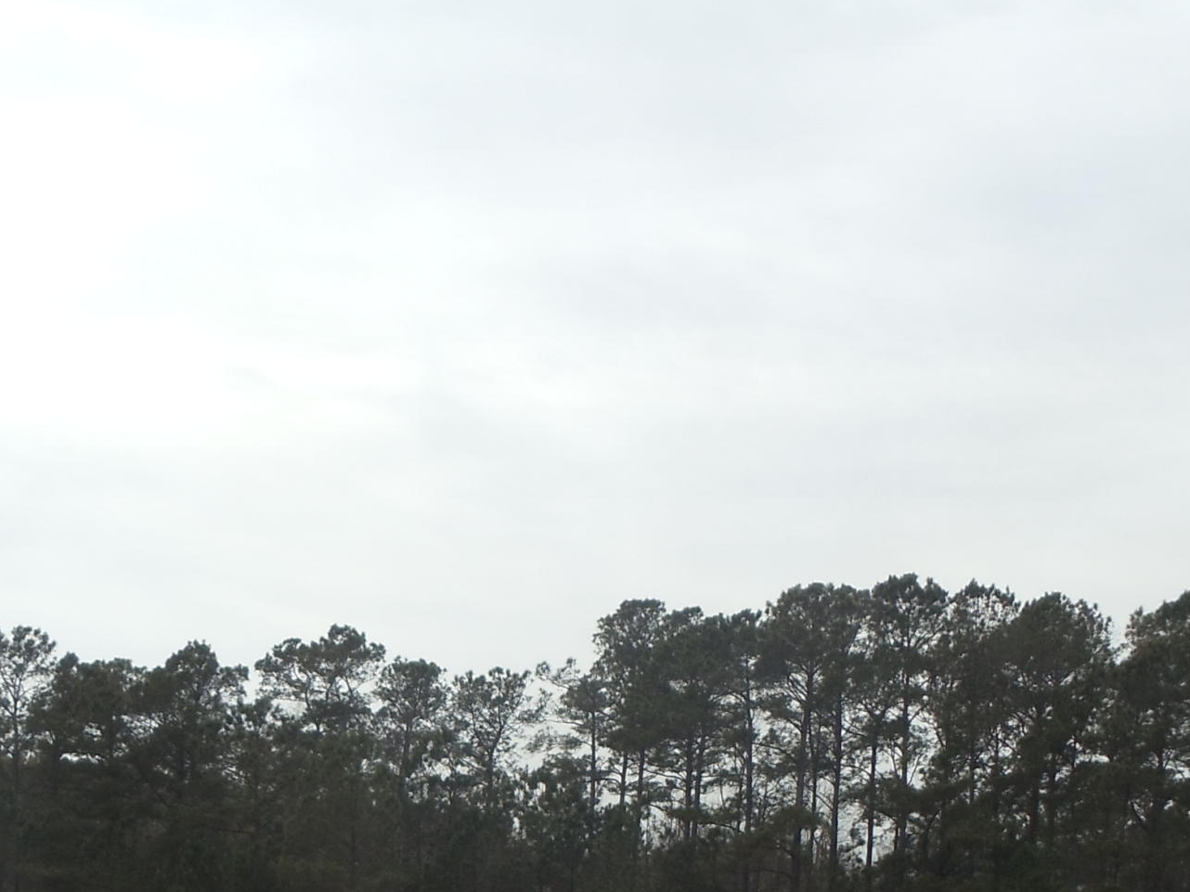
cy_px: 1004
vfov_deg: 14.0
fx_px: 3540
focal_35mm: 103
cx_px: 597
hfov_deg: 19.1
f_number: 7.1
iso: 80
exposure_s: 1/250
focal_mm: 6
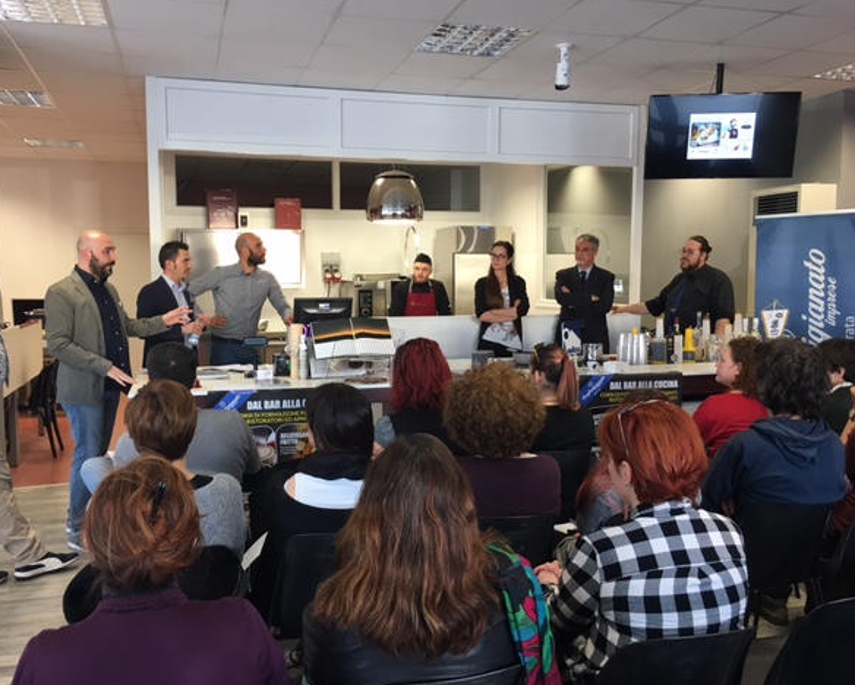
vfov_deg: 47.2
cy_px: 341
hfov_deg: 57.1
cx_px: 401
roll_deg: -0.1
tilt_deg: -5.2
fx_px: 785
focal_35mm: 31
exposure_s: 1/33
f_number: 2.2
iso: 50
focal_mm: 4.15
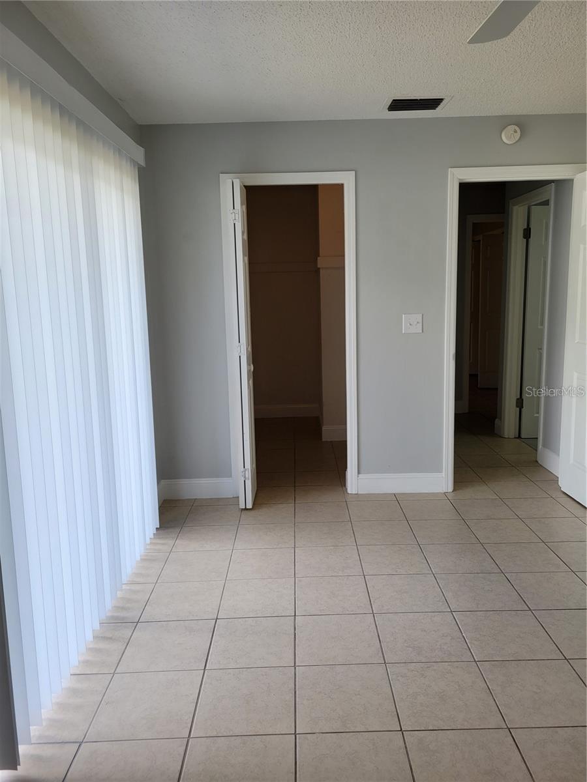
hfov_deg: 53.1
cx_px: 294
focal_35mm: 26
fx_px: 588
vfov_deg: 67.3
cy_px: 391
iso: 40
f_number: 1.8
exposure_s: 1/135
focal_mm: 5.4
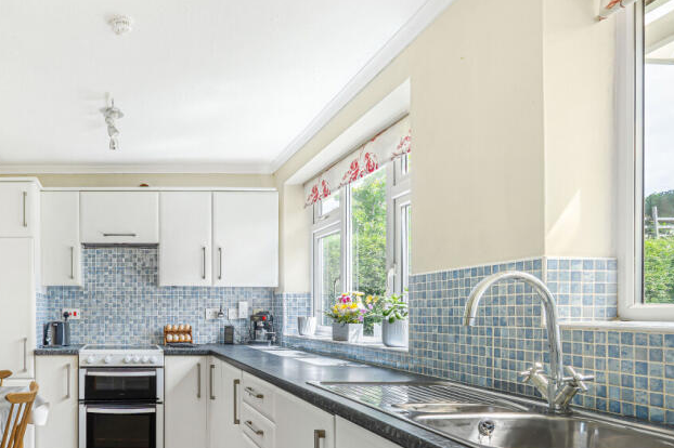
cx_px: 131
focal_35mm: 28
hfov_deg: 60.1
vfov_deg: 45.3
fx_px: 524
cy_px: 314
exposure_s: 1/40
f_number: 8
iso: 400
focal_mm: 17
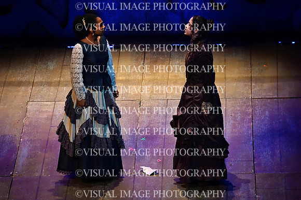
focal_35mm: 320
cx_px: 150
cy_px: 100
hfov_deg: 6.4
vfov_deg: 4.3
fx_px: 2674
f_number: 6.3
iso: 2200
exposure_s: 1/125
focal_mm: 320
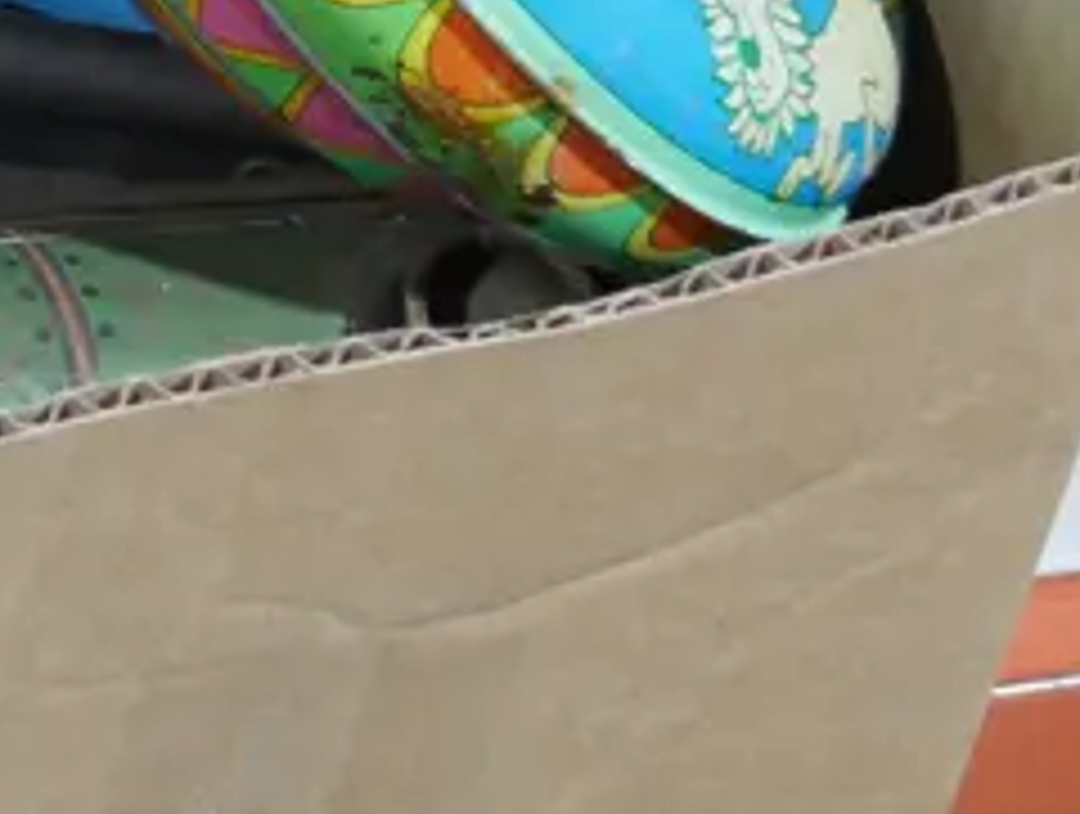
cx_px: -1107
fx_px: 7722
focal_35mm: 247
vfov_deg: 6.0
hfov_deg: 7.7
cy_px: -380
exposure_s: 1/60
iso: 1250
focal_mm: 29
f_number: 5.4
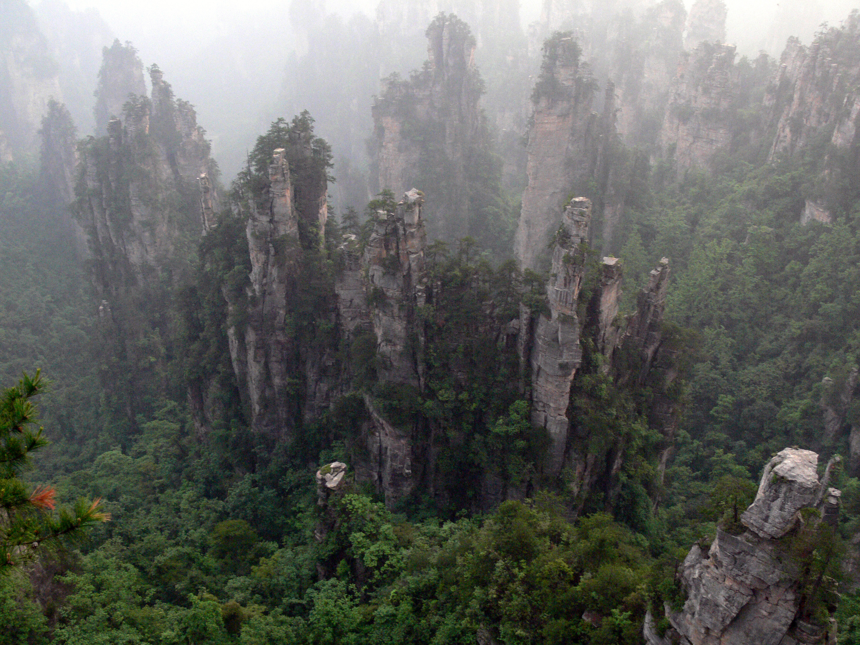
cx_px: 430
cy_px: 322
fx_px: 870
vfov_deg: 40.7
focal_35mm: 35
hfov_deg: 52.6
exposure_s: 1/60
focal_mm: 7.4
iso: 200
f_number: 5
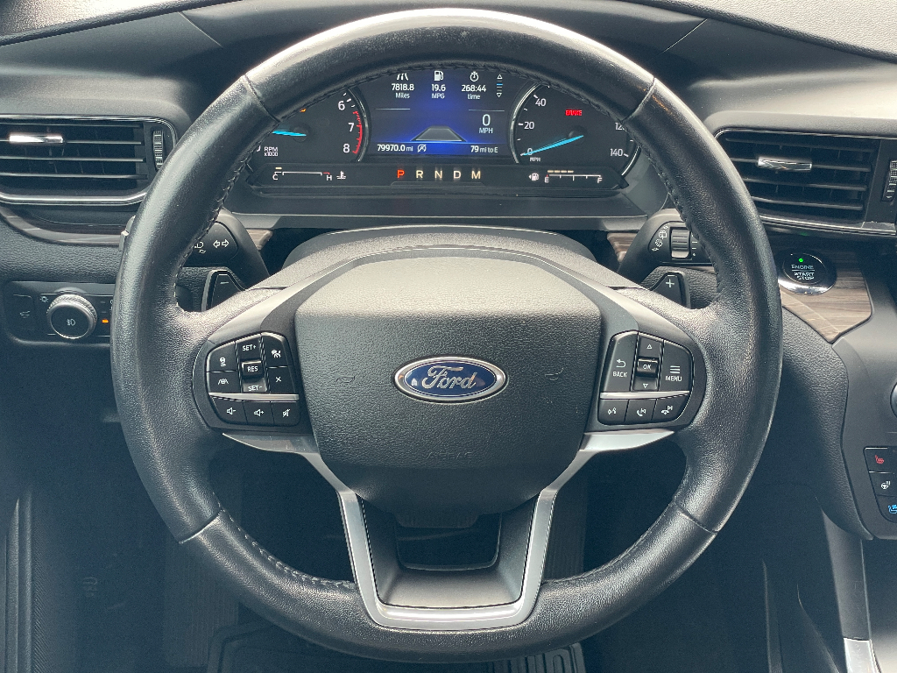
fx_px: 1347
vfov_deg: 28.0
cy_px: 336
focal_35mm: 52
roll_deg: -2.2
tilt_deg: -32.9
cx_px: 448
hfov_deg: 36.8
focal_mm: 6
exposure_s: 1/99
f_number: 2
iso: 100
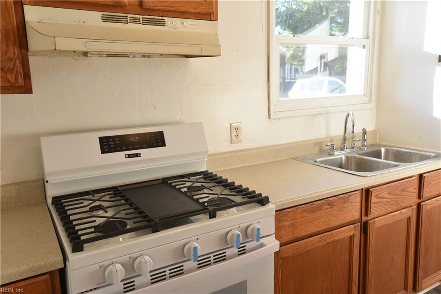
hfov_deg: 61.9
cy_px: 147
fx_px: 368
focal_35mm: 30
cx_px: 220
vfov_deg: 43.6
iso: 1600
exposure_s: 1/250
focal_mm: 30
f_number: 8
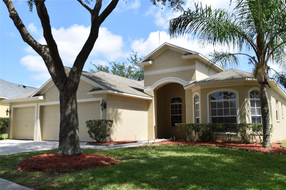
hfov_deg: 55.1
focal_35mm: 34
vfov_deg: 38.3
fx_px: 274
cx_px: 143
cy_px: 95
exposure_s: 1/200
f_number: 11
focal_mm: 23
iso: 200
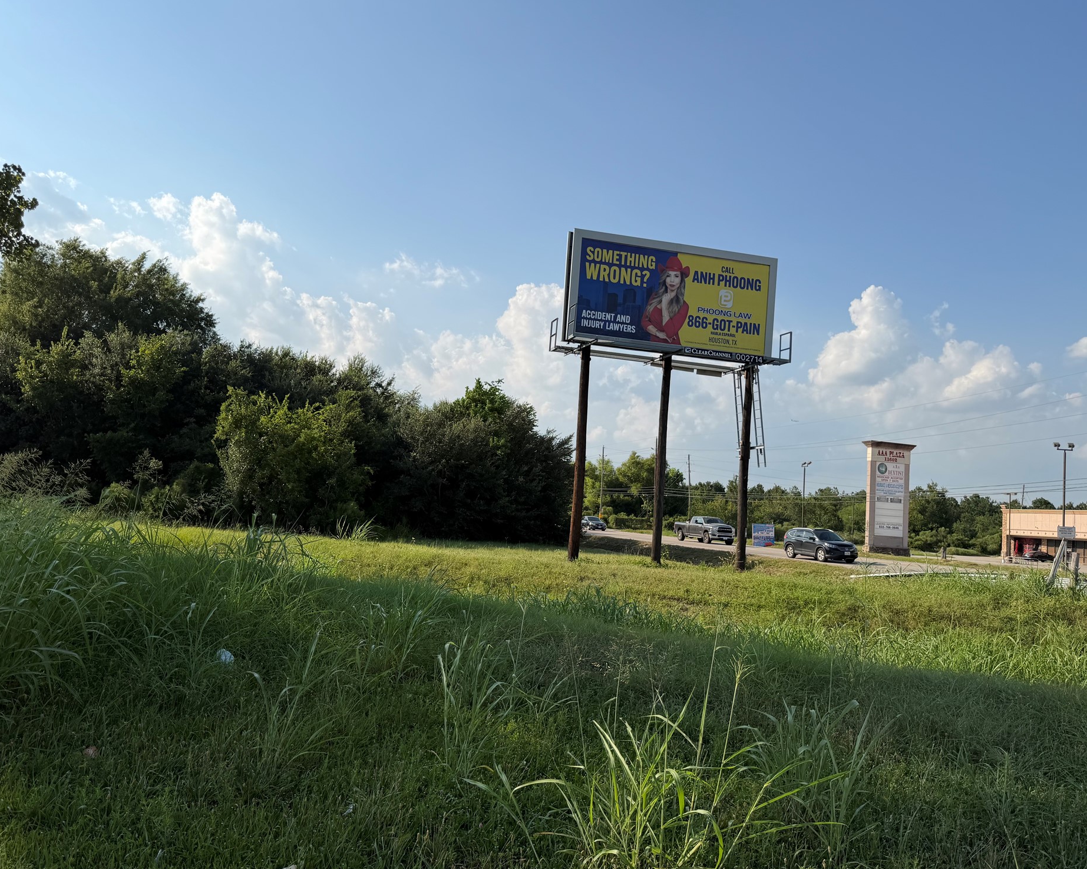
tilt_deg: +4.9
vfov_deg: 54.9
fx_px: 836
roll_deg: -3.5
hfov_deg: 66.0
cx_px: 526
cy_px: 441
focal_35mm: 26
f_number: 1.78
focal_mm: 6.76
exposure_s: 1/6173
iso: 80
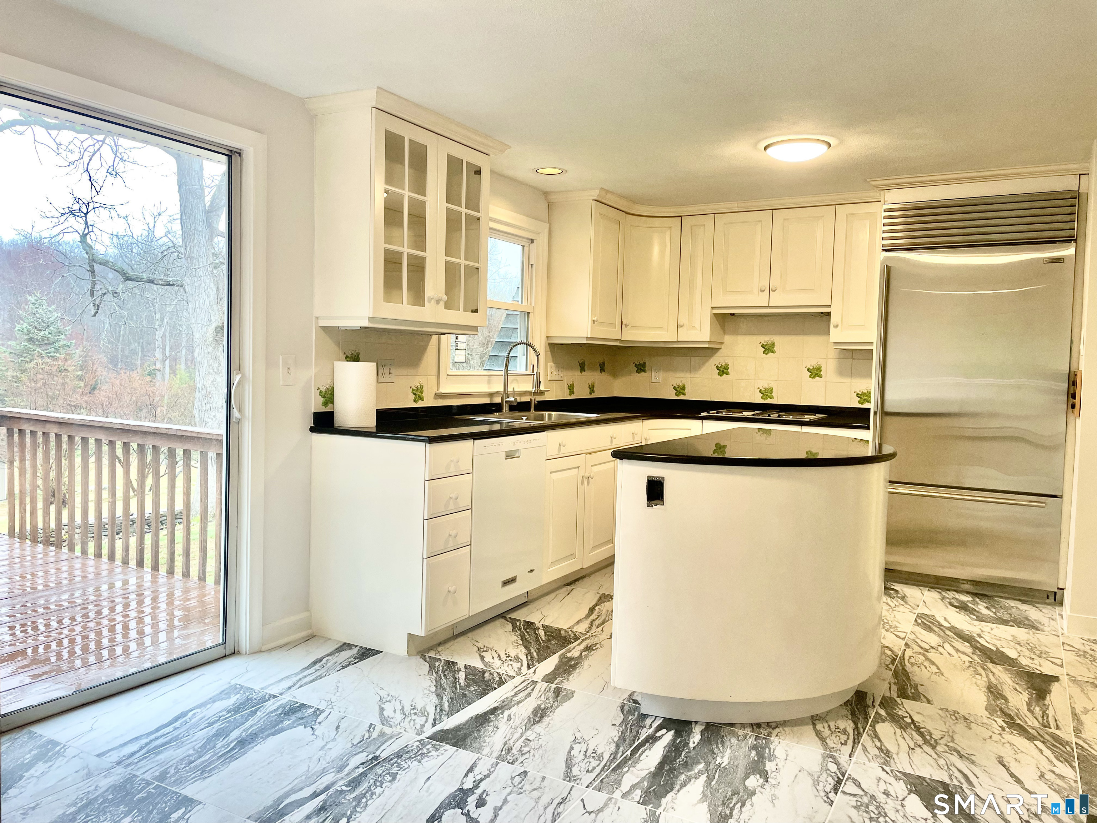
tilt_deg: -2.9
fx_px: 824
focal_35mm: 26
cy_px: 412
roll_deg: -1.1
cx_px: 548
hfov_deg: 67.3
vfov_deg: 53.1
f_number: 1.6
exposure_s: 1/120
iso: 100
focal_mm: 4.2
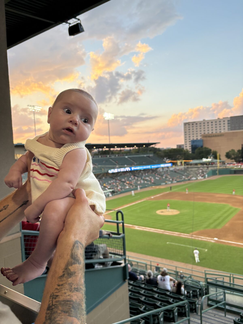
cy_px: 162
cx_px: 122
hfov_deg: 53.1
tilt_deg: -1.5
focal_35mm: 26
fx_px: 243
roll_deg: +2.2
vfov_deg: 67.3
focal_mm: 5.96
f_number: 1.6
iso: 80
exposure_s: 1/205
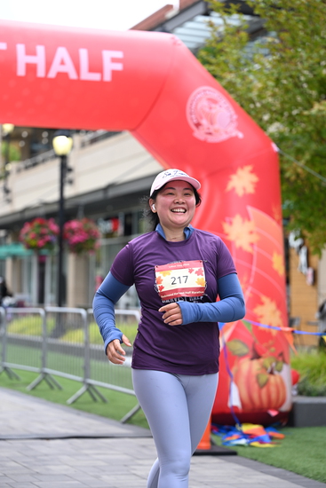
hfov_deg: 15.5
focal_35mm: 88
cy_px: 244
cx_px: 163
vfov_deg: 23.1
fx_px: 1194
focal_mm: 88
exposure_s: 1/2000
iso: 640
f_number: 2.8
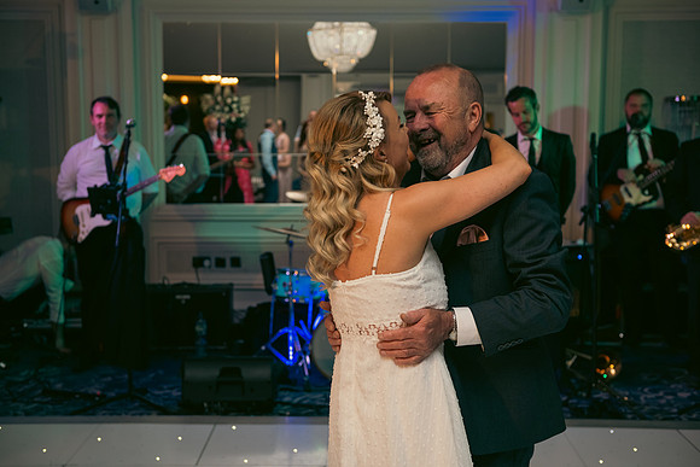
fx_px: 934
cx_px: 350
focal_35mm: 48
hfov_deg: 41.1
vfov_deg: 28.1
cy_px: 234
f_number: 3.5
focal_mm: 48
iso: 640
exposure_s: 1/160
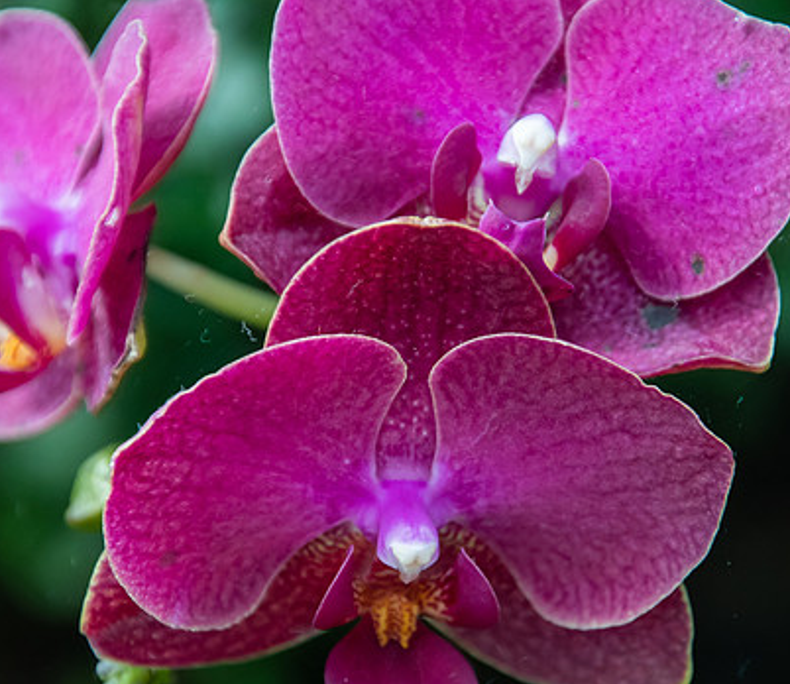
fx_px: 19729
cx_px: 337
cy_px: 335
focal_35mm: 817
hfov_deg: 2.3
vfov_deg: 2.0
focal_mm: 350
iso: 800
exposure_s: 1/200
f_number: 6.3
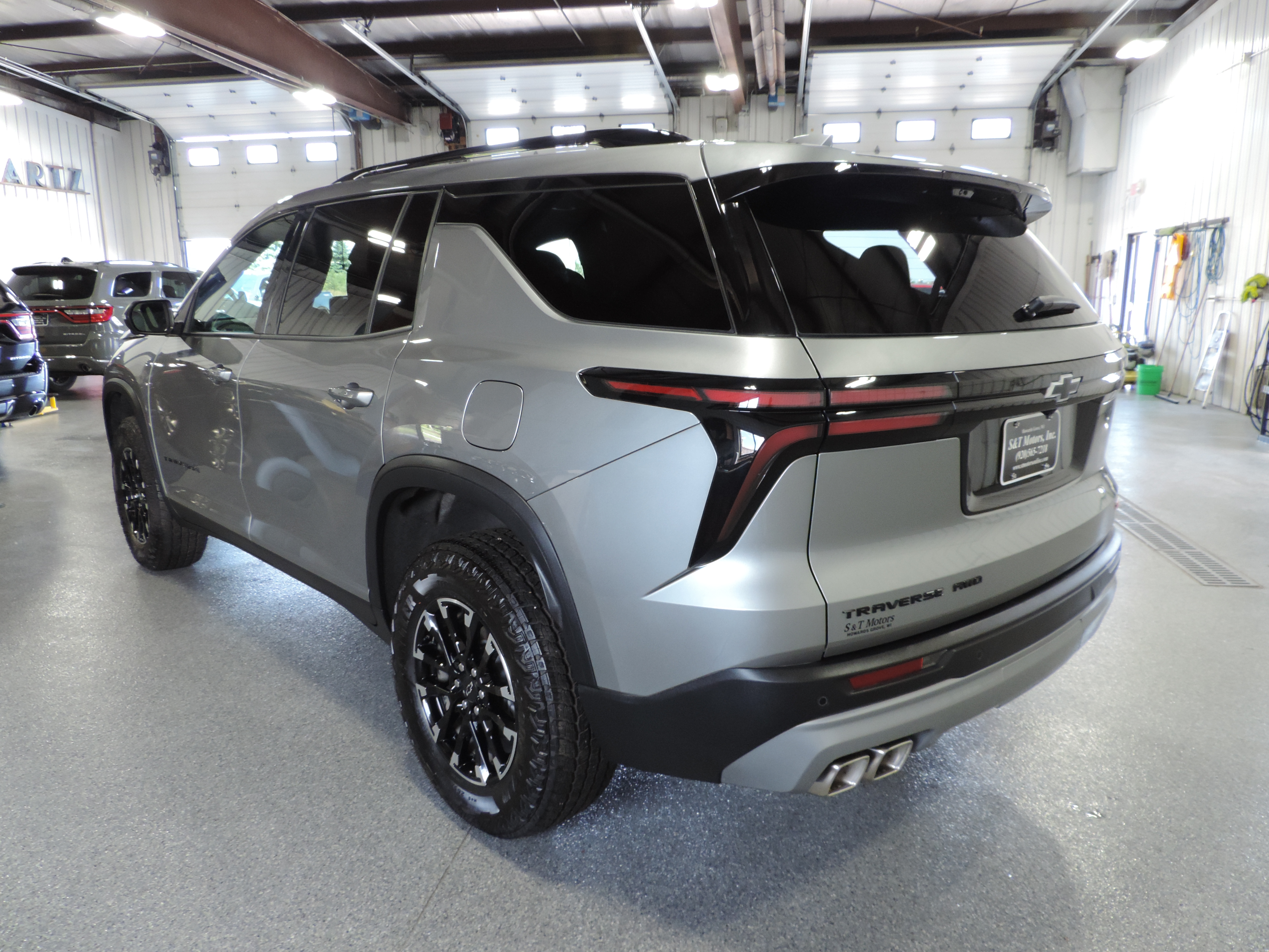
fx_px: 880
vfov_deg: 56.8
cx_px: 634
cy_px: 476
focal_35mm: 24
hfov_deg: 71.6
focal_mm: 4.3
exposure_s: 1/30
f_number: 3
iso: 220
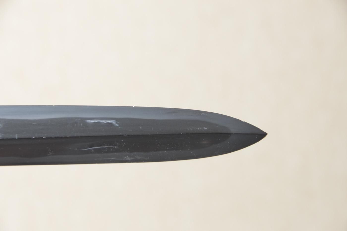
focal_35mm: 202
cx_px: 174
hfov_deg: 10.2
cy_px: 116
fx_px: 1950
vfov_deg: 6.8
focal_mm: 135
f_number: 11
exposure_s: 1/1.6
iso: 400
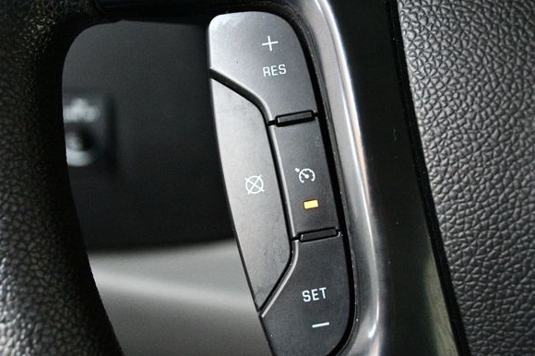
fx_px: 787
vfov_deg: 25.5
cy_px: 195
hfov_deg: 37.5
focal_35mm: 53
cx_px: 269
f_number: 4.8
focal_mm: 32
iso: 9000
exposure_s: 1/60
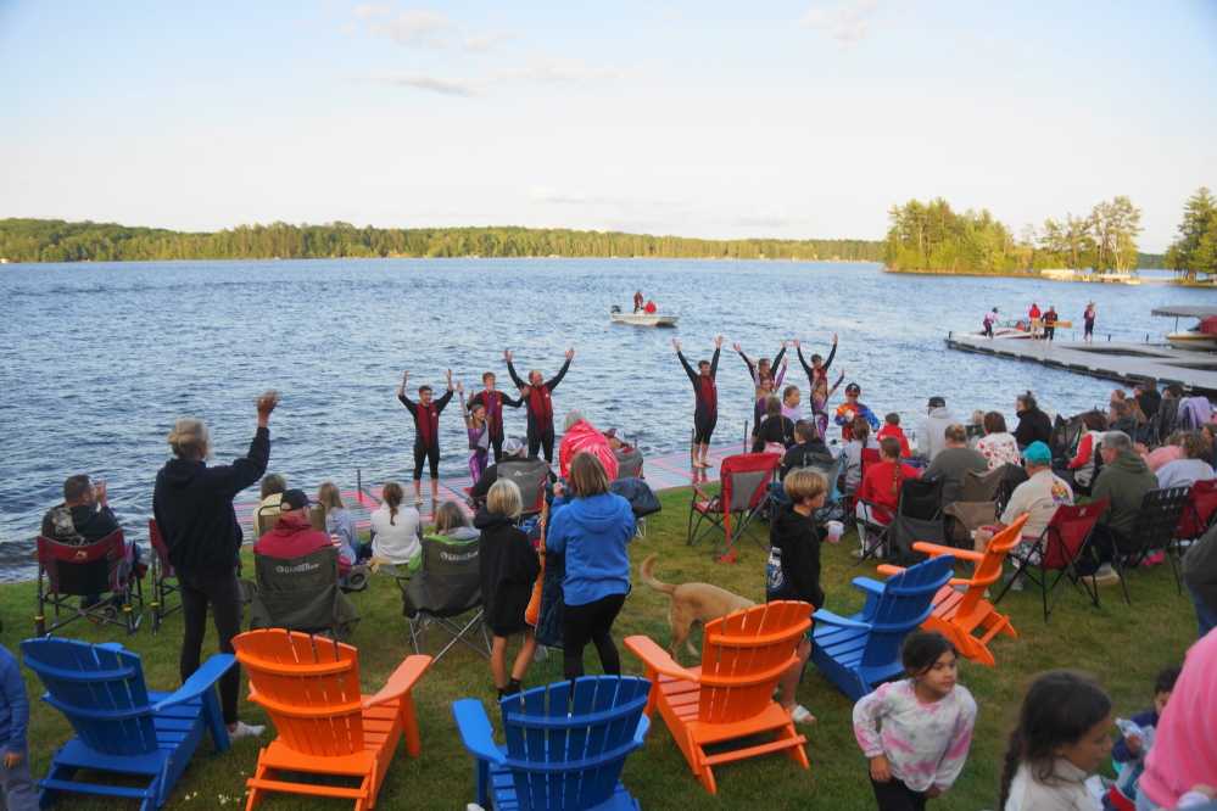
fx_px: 913
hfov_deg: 67.4
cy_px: 406
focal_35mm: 27
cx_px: 608
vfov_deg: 47.9
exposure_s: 1/60
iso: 100
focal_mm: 18
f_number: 4
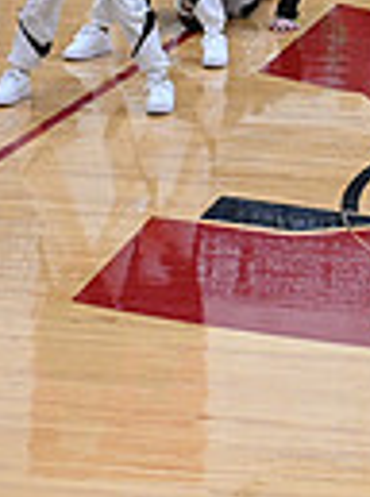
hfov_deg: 3.7
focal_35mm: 395
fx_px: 5658
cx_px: 1048
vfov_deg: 5.0
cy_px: 148
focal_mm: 91
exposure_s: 1/320
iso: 4000
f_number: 4
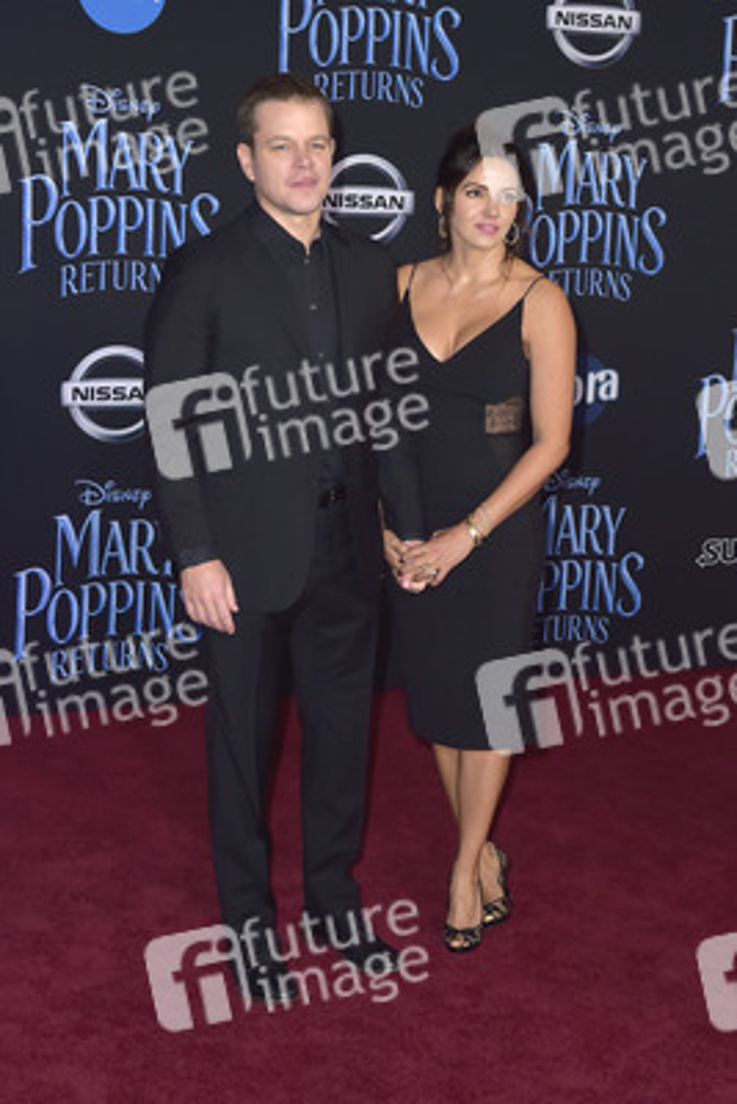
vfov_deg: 35.6
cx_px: 368
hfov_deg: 24.2
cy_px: 552
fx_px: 1718
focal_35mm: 56
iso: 400
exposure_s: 1/250
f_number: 6.3
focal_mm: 56
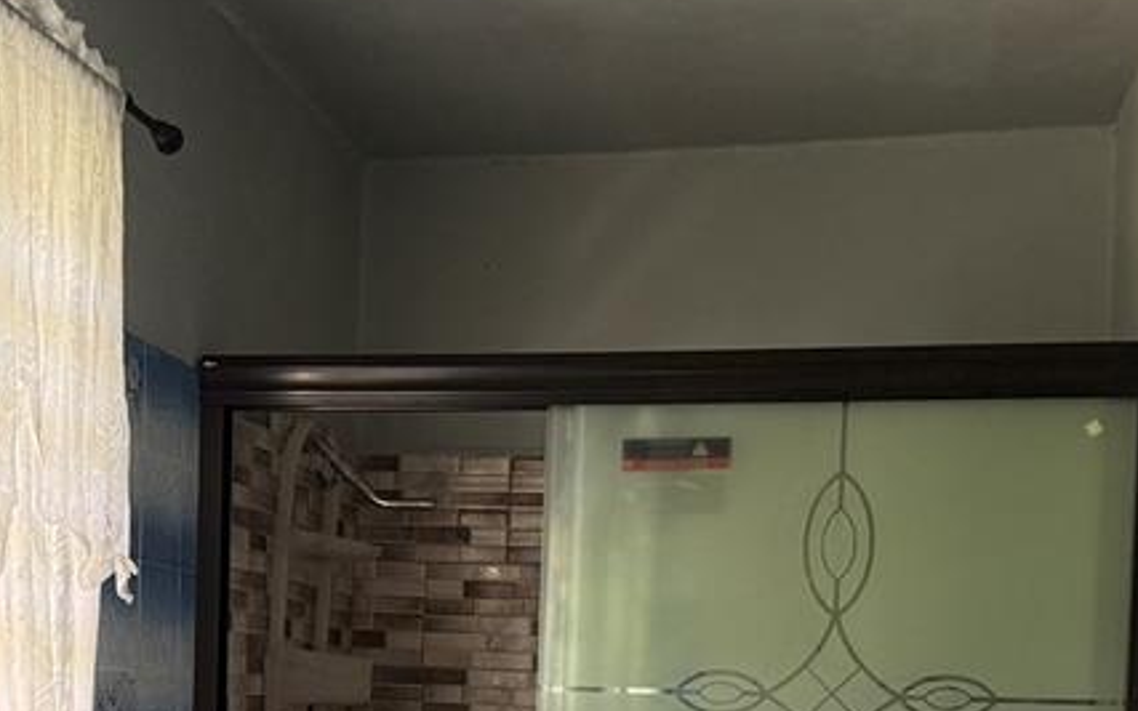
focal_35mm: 61
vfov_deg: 20.4
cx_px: 437
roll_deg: -1.9
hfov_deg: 33.3
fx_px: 1892
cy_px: 770
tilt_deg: -1.6
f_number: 1.78
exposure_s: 1/60
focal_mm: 6.76
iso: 320
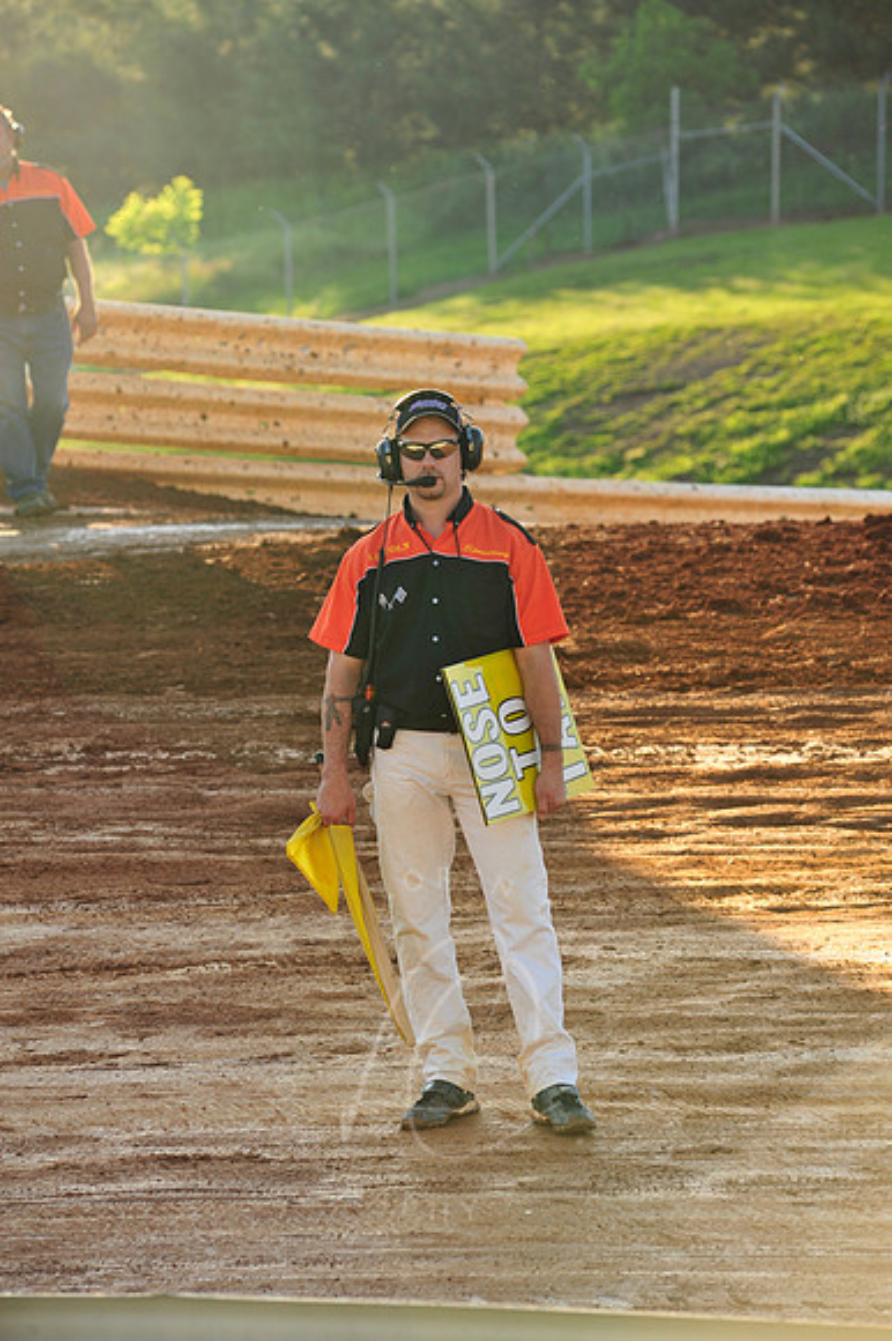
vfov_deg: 10.3
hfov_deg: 6.9
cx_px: 446
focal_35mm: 200
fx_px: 7442
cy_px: 670
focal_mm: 200
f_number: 7.1
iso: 400
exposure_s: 1/320
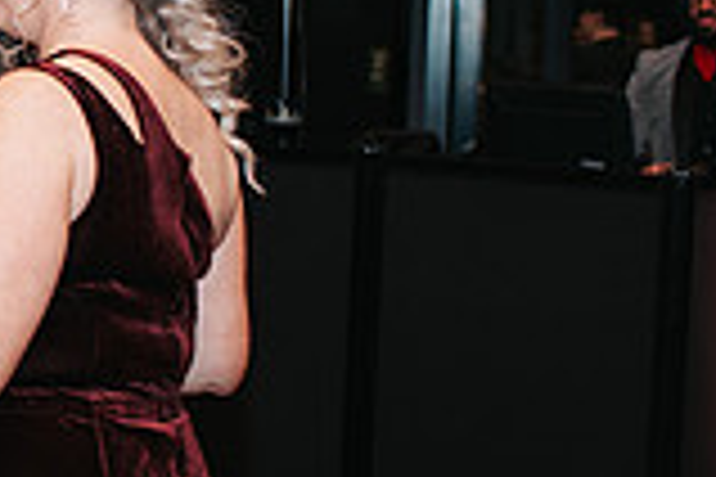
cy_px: 198
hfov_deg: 14.0
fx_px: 2764
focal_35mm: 139
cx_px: -296
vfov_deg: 9.9
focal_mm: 35
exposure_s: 1/200
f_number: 2.8
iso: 1000
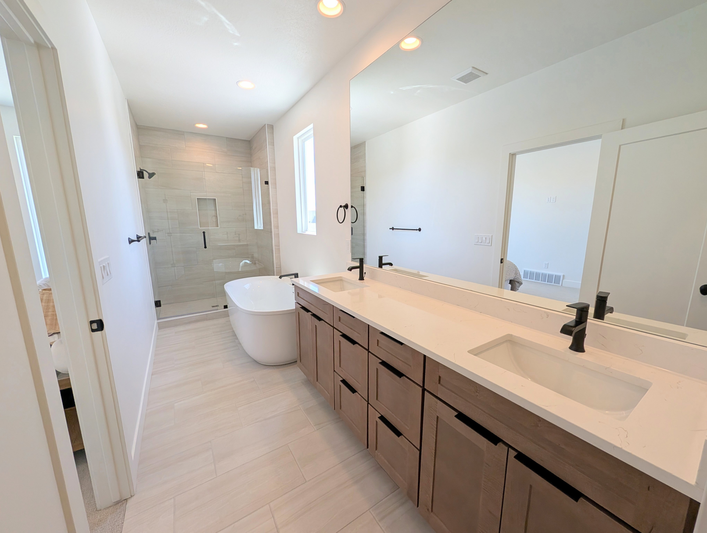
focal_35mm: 12
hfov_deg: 110.5
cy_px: 266
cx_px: 354
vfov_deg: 94.6
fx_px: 245
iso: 49
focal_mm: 2.02
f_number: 1.7
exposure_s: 1/415
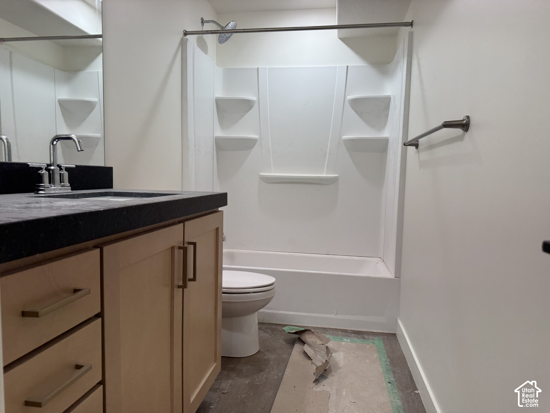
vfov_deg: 56.8
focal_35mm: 24
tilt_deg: -6.1
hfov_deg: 71.6
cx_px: 275
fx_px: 381
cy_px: 206
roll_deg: -0.9
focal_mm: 6.76
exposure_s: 1/120
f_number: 1.78
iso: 80
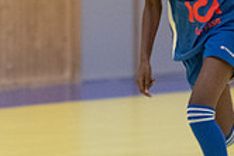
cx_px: 97
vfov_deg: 1.2
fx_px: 7215
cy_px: 9
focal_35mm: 1109
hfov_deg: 1.9
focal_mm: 200
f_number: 3.2
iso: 4500
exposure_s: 1/500
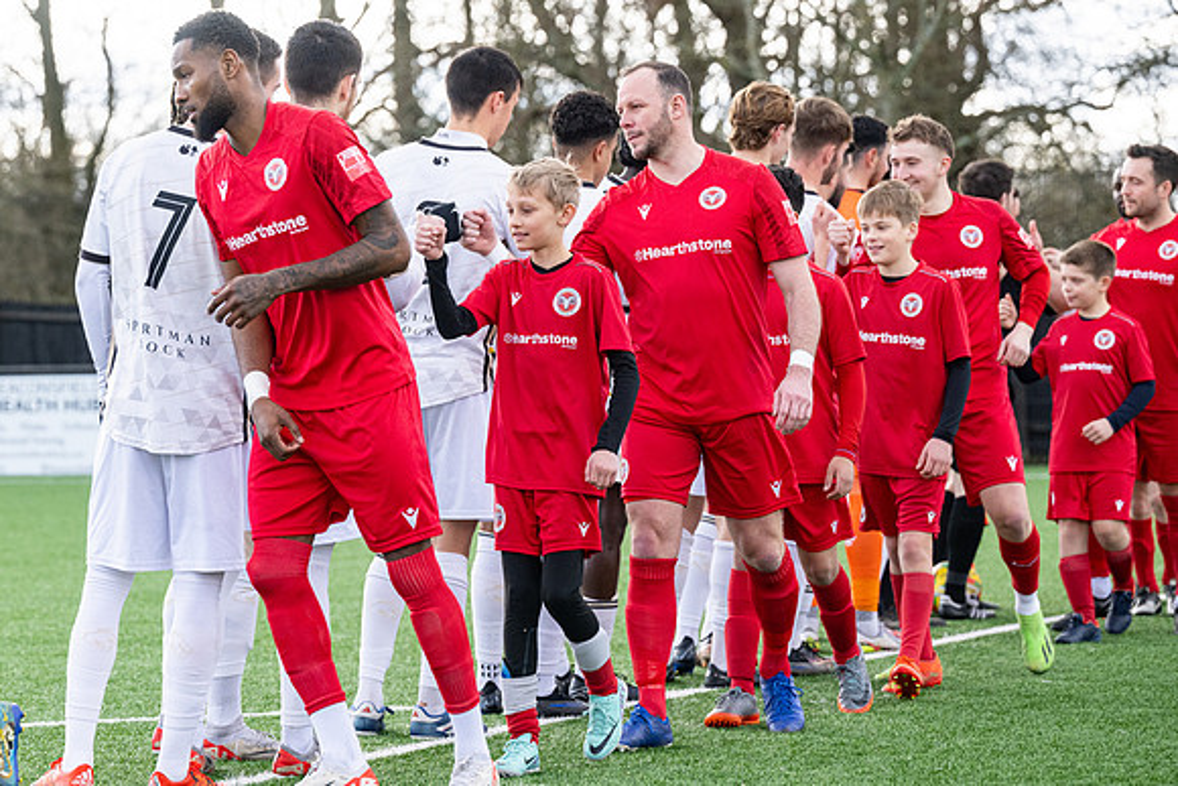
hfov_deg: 15.8
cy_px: 427
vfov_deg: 10.6
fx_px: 4249
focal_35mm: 130
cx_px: 443
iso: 800
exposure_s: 1/1600
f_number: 4
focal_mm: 104
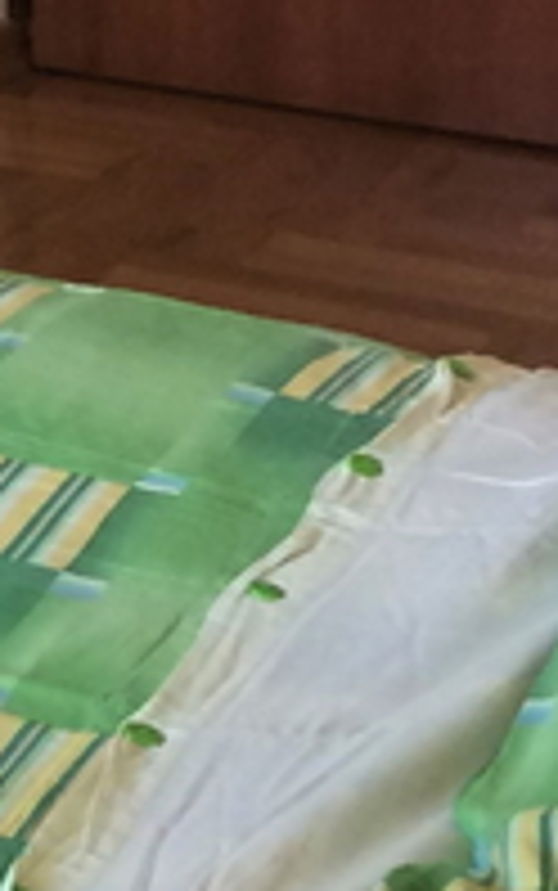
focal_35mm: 168
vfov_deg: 11.9
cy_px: -459
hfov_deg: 7.3
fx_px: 4082
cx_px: -810
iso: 100
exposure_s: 1/33
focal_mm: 4.15
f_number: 2.2
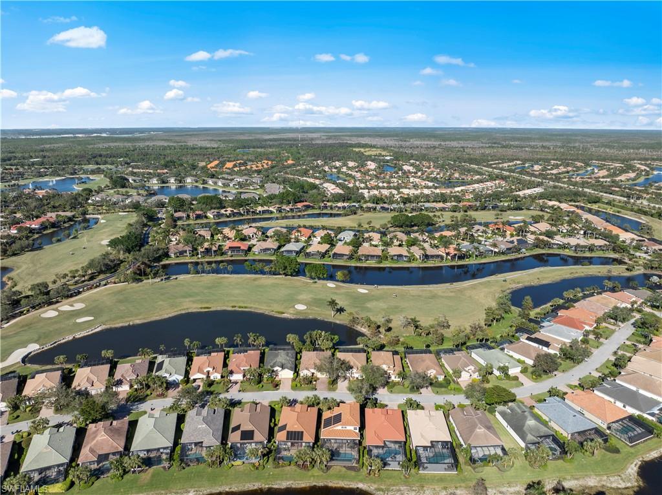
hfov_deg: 71.6
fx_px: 459
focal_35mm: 24
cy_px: 248
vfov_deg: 56.7
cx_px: 331
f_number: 2.8
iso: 100
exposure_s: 1/1250
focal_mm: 12.29
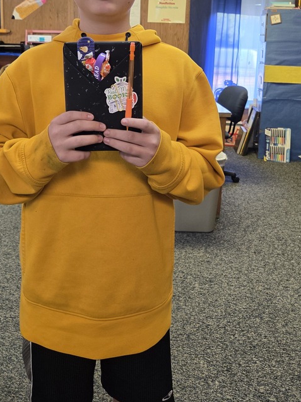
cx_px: 105
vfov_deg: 47.9
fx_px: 429
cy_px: 92
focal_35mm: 37
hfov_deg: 38.3
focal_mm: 5.4
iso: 250
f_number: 1.8
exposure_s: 1/120
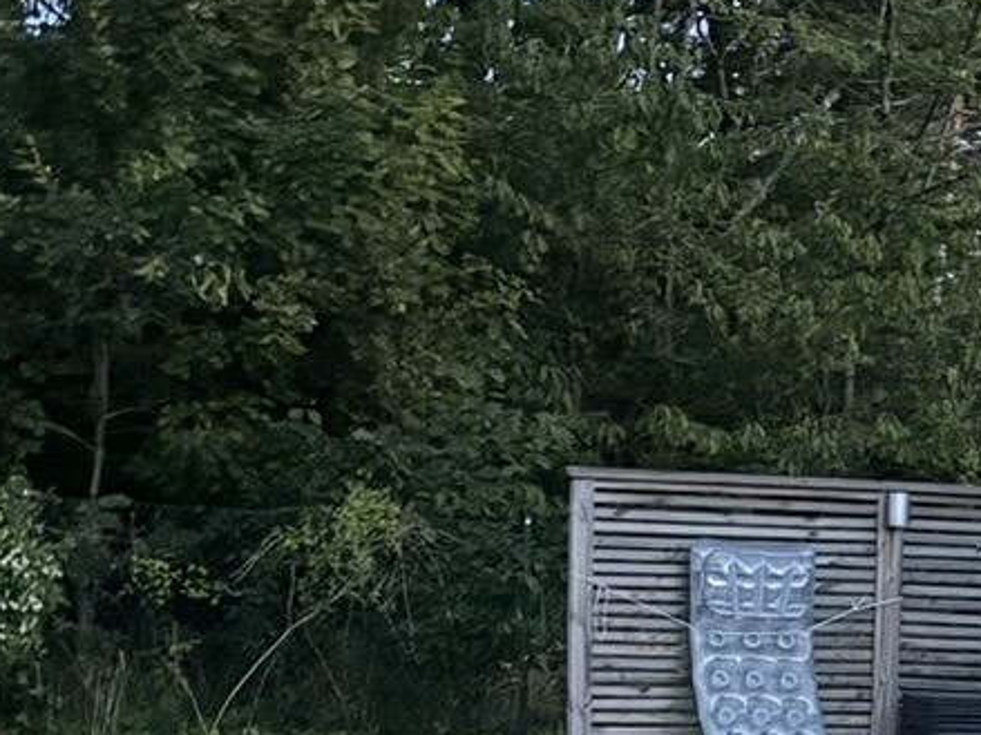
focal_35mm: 112
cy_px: 952
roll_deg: -3.7
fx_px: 3173
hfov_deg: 17.1
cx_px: 1028
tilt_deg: -7.3
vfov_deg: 12.8
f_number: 1.78
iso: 1600
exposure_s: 1/25
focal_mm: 6.76
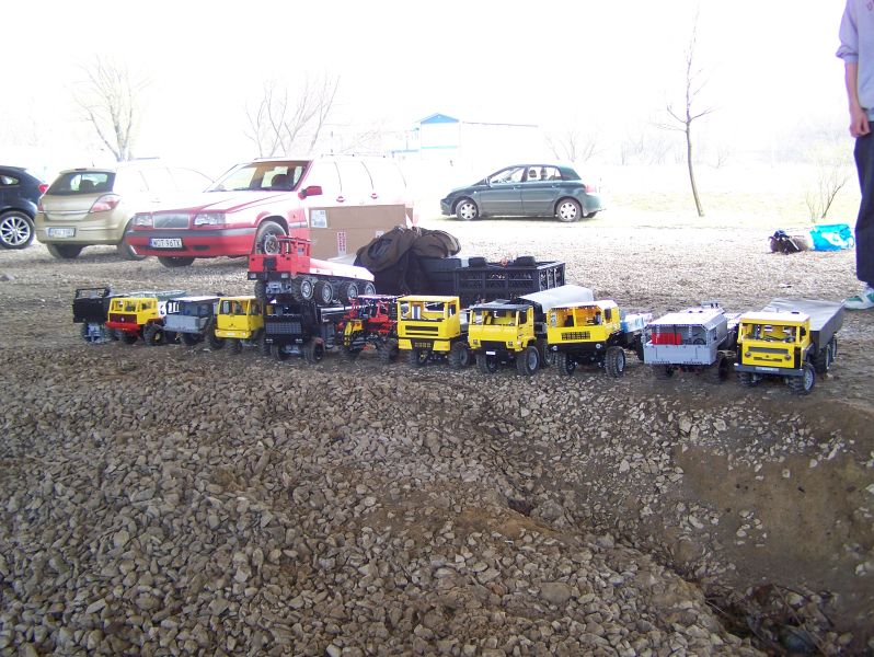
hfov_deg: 48.9
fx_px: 960
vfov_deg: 37.8
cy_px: 328
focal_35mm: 38
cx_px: 437
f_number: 2.8
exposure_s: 1/80
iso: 80
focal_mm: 6.3
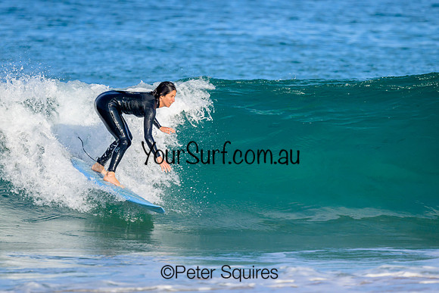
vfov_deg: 1.5
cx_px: 188
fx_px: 11138
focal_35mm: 913
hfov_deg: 2.3
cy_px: 126
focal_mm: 800
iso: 360
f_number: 6.3
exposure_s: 1/2000
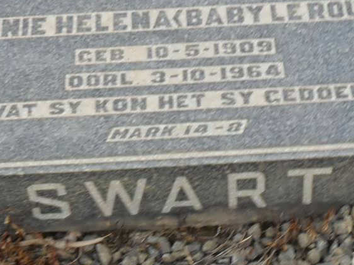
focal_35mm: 94
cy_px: 94
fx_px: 961
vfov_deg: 15.7
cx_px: 232
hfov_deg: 20.8
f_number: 4.5
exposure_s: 1/60
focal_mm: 7.8
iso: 100
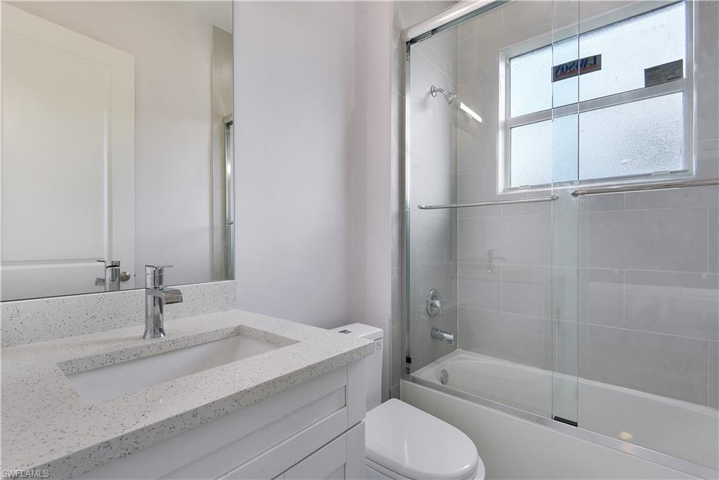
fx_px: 320
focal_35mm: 16
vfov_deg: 73.8
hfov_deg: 96.7
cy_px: 240
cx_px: 360
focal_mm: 16
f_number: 11
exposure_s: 1/6
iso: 400
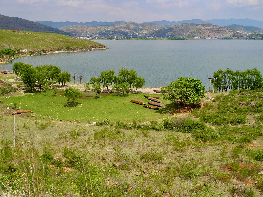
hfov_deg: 52.6
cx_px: 132
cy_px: 98
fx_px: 266
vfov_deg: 40.7
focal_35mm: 35
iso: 100
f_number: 4.5
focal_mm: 7.4
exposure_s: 1/800
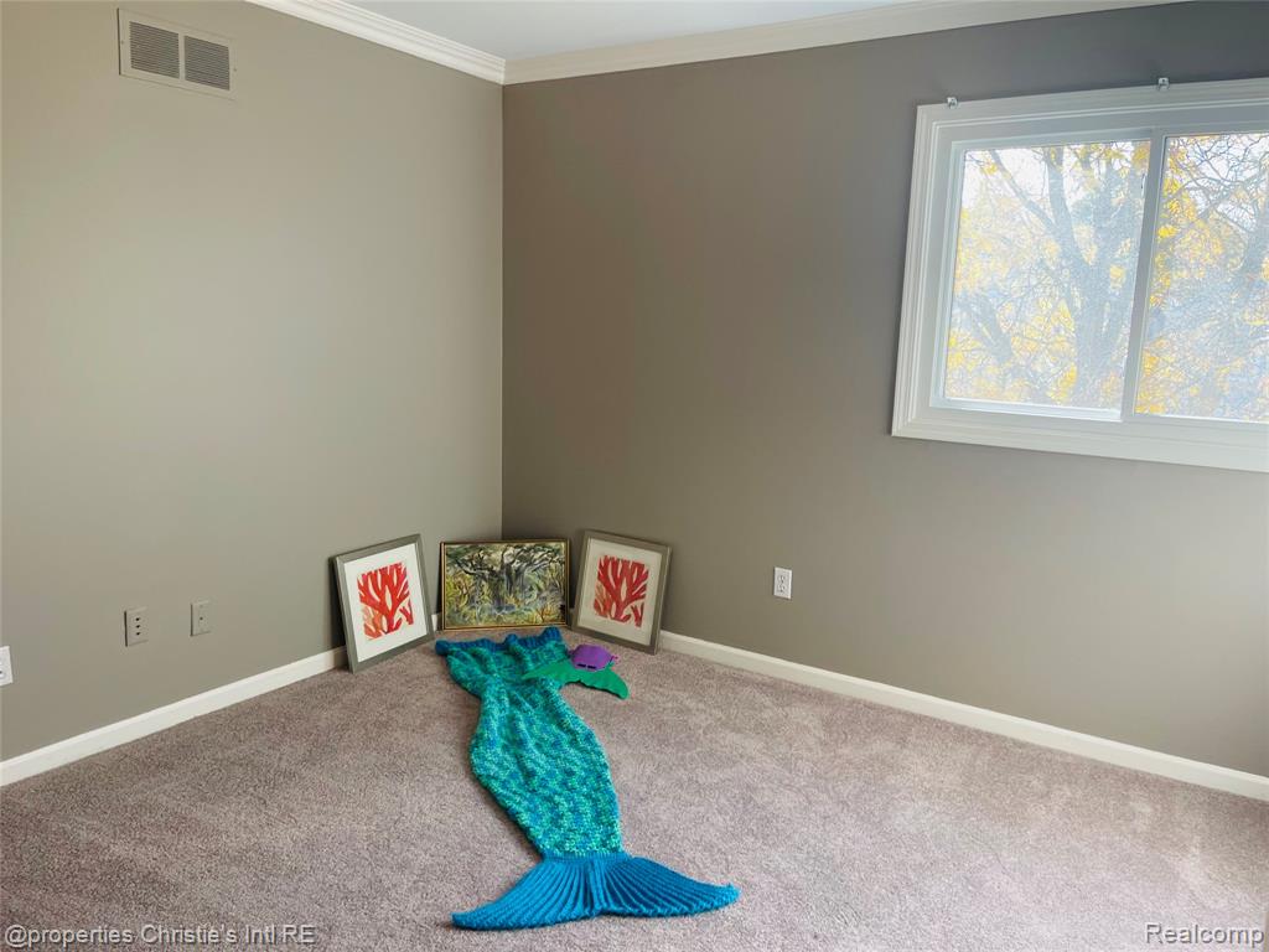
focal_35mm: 26
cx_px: 634
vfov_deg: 53.1
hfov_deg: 67.3
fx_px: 953
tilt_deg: -9.9
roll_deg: -1.3
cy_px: 476
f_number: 1.6
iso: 32
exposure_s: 1/120
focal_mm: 5.1
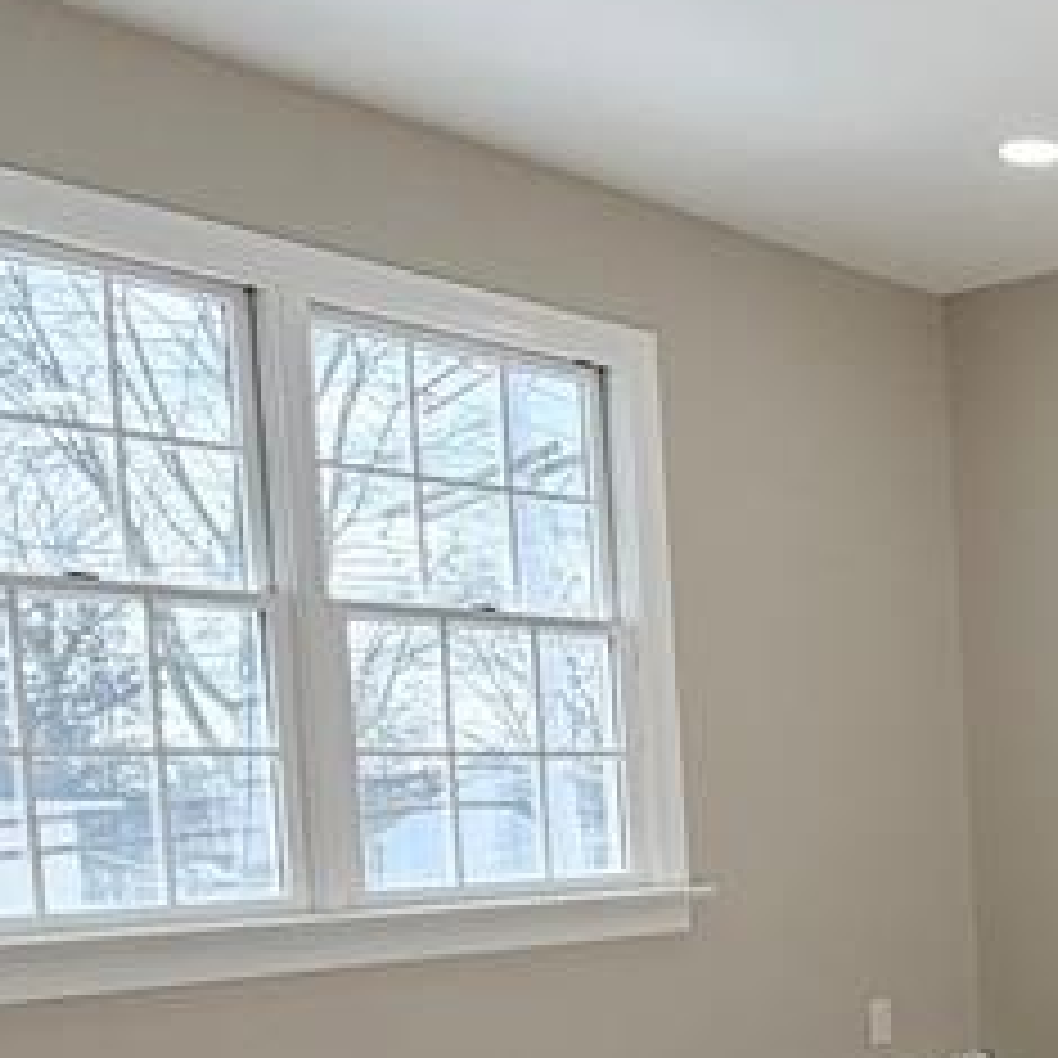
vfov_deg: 30.3
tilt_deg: -5.1
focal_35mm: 54
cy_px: 941
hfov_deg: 27.9
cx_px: 1252
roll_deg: +2.6
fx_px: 1867
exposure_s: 1/282
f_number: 2.2
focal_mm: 2.22
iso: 50
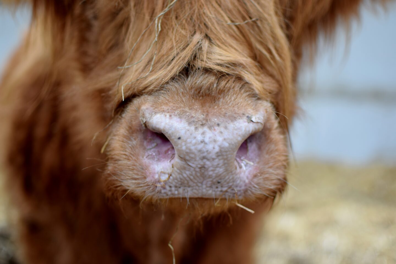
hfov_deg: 37.9
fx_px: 577
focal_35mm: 52
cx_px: 198
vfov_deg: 25.8
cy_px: 132
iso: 100
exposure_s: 1/40
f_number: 1.8
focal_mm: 35
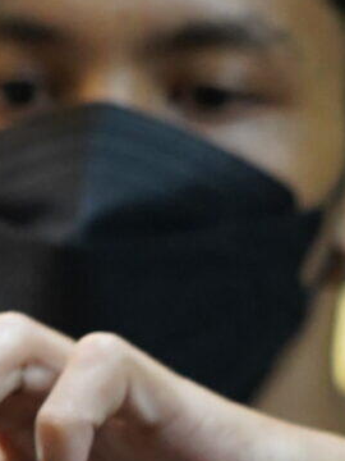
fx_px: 3907
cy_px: 878
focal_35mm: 294
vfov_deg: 6.6
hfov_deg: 5.0
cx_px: -169
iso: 2000
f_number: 4
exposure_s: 1/60
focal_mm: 43
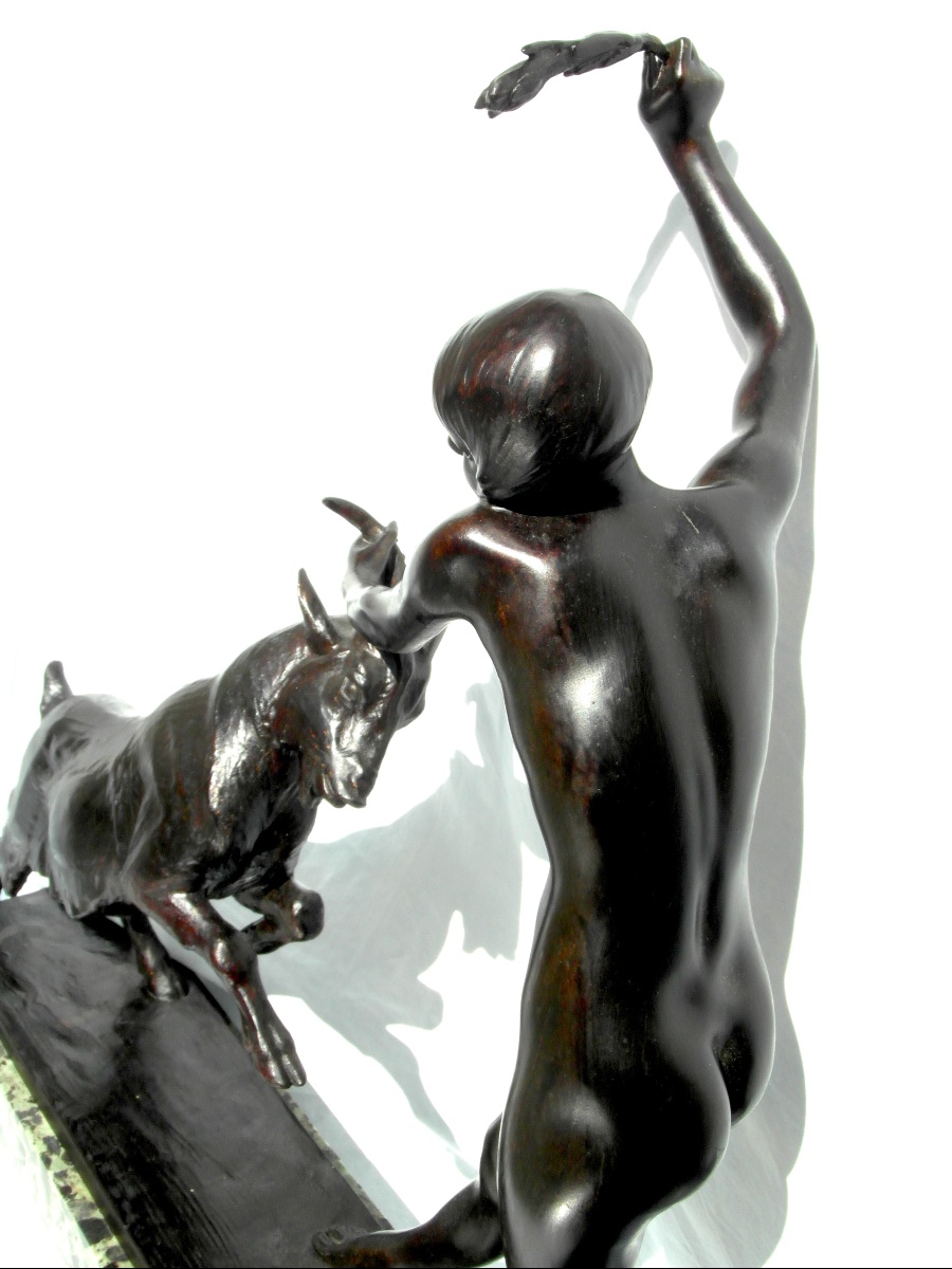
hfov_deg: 35.1
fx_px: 1503
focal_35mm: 41
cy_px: 634
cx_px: 476
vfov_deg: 45.8
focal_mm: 6.8
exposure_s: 1/350
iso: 80
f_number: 5.8
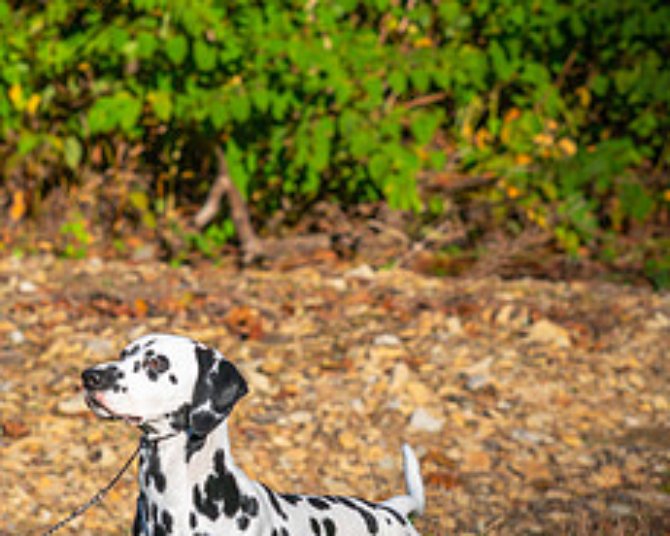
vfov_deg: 6.2
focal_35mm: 248
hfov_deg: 7.8
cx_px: 217
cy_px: 396
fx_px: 4918
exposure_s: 1/500
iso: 100
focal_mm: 90
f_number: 5
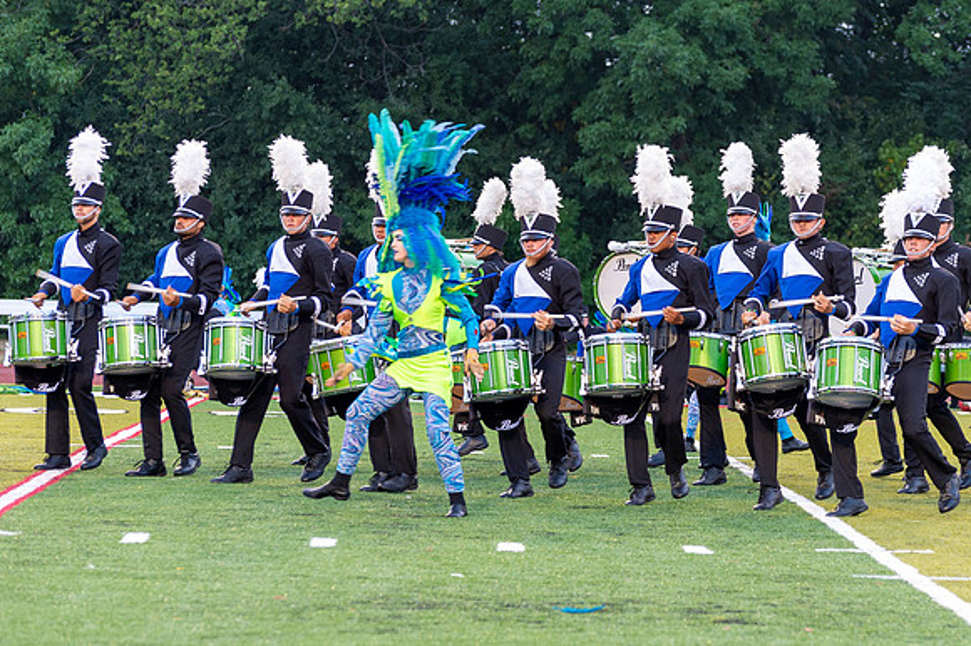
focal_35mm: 181
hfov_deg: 11.4
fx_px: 4879
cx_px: 610
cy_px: 336
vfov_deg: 7.6
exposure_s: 1/200
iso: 900
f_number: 4.8
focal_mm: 125
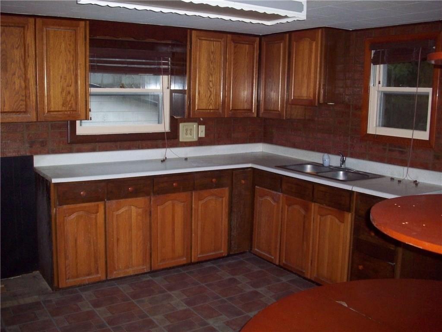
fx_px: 472
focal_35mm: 37
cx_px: 221
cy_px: 166
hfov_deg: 50.1
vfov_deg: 38.7
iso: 200
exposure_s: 1/45
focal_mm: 6.2
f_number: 2.8
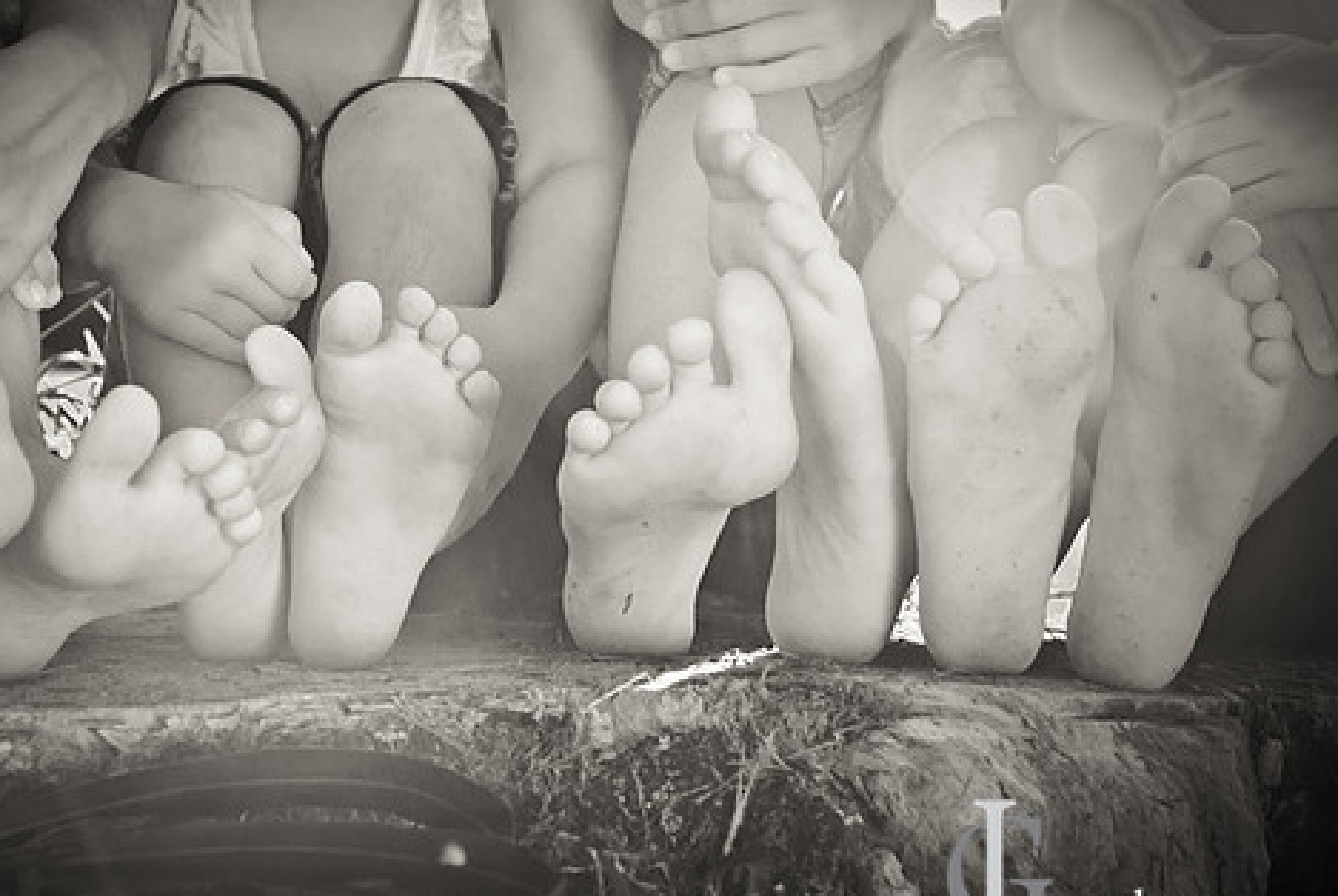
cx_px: 551
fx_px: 3312
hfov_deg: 22.8
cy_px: 462
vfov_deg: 15.4
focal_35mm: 89
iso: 200
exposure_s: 1/80
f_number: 5.6
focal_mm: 48
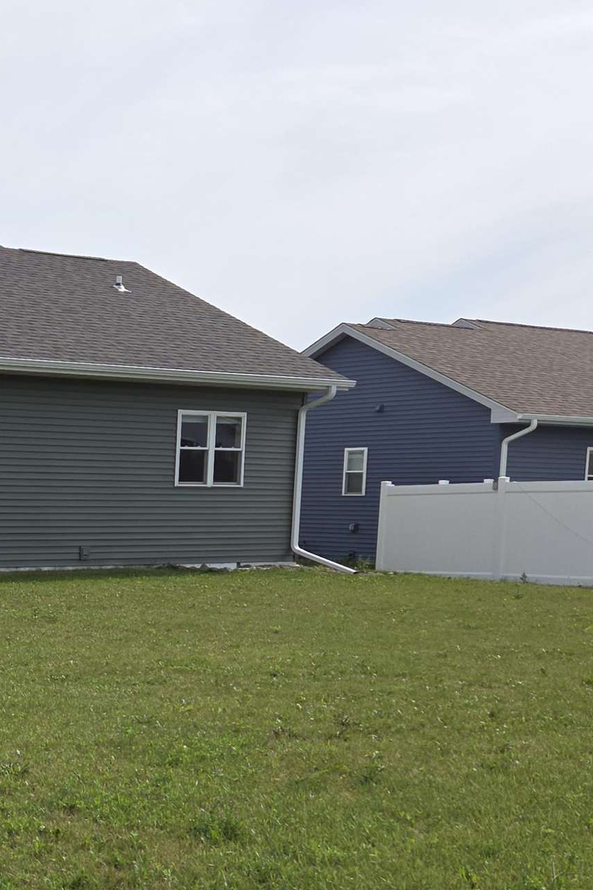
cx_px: -181
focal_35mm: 57
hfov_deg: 21.5
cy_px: 664
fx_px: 1409
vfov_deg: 34.4
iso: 25
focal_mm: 5.4
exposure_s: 1/1819
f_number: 1.8
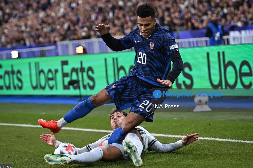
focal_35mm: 130
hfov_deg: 15.8
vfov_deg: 10.5
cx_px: 128
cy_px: 85
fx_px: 913
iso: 2500
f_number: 2.8
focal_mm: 125
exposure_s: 1/2500
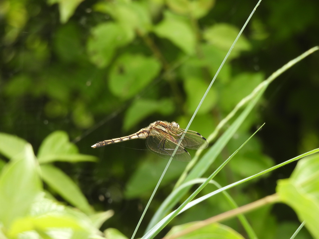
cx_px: 160
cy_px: 120
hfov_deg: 3.1
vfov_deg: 2.3
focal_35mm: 650
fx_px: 5991
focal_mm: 116
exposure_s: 1/125
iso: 100
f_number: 5.6
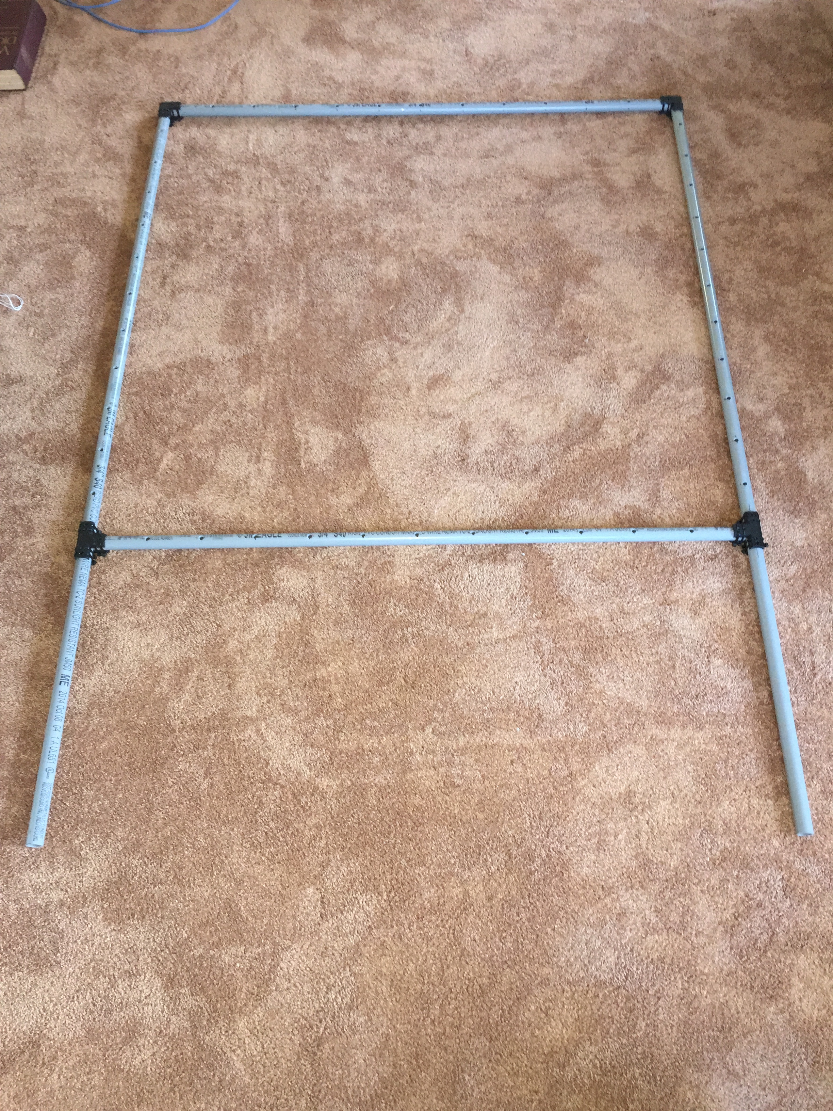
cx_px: 416
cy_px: 556
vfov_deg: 61.7
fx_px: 930
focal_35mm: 29
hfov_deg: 48.2
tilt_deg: -61.4
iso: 200
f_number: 2.2
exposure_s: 1/24
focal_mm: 4.15
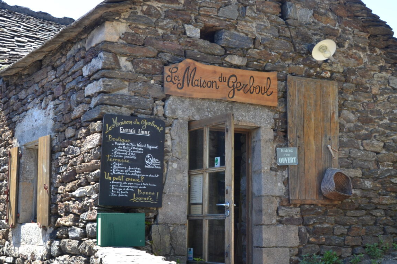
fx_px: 583
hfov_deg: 37.6
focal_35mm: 53
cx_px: 220
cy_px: 138
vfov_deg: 25.6
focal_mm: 21
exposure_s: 1/125
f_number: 8
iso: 250
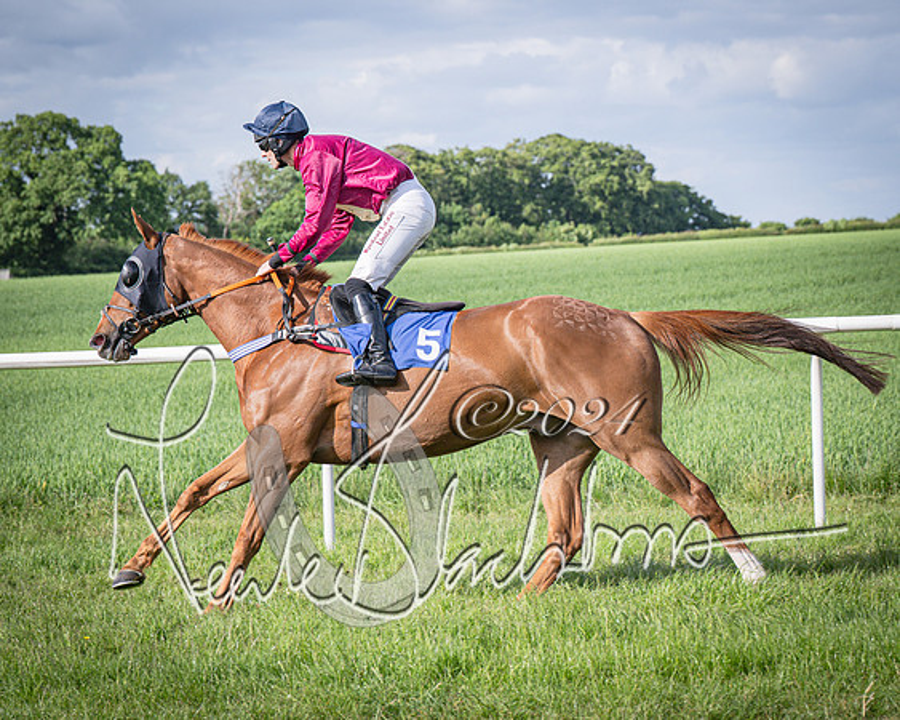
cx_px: 350
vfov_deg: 12.6
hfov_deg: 15.7
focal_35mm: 123
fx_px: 3266
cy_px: 357
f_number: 4.5
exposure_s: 1/1600
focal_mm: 70
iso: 200
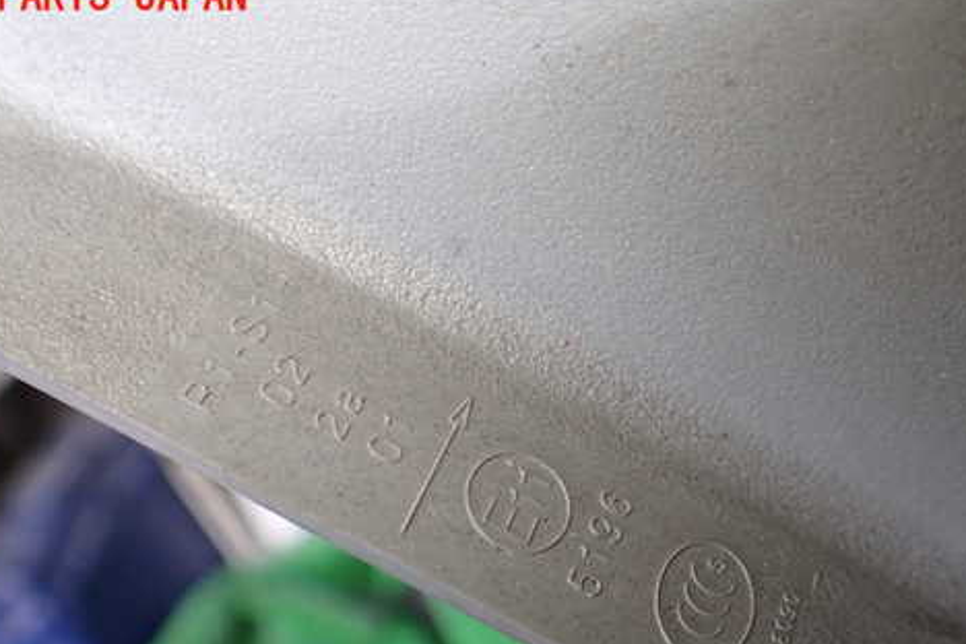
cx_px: 491
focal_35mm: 40
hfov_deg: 48.5
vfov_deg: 33.1
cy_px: 436
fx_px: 1073
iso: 160
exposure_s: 1/125
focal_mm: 5.4
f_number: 2.3
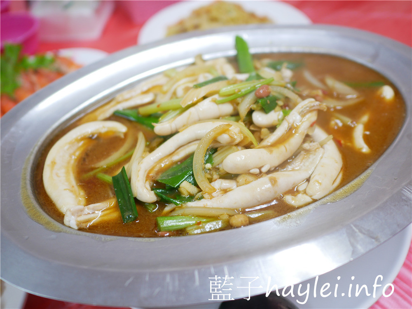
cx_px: 206
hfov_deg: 60.0
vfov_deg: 46.8
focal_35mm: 30
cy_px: 154
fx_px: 357
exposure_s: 1/60
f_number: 1.7
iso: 250
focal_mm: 15
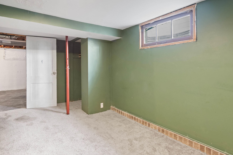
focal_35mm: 18
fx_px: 116
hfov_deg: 89.0
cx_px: 95
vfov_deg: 67.4
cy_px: 81
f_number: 8
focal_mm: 14
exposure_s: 1.3
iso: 1000
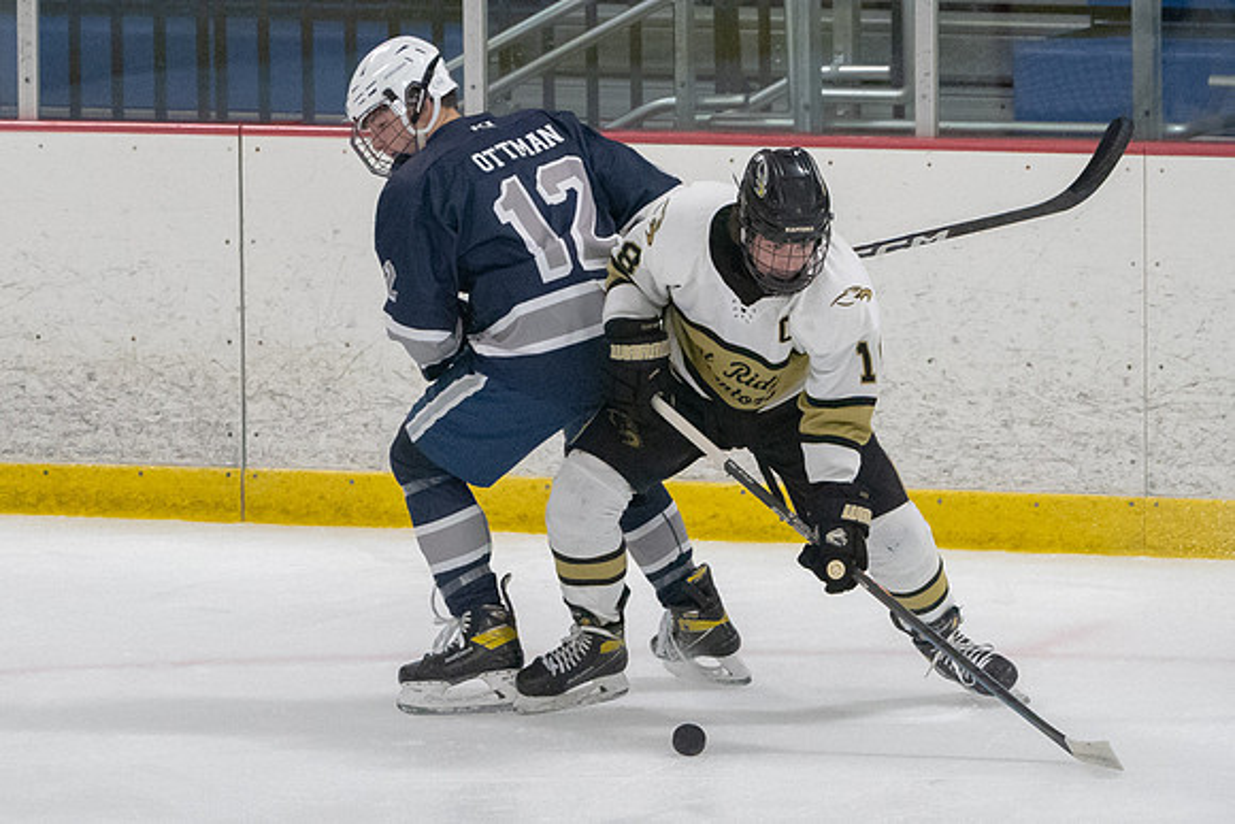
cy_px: 496
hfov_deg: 4.9
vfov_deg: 3.2
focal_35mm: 424
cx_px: 546
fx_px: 14549
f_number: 4.5
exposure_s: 1/1250
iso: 12800
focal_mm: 200
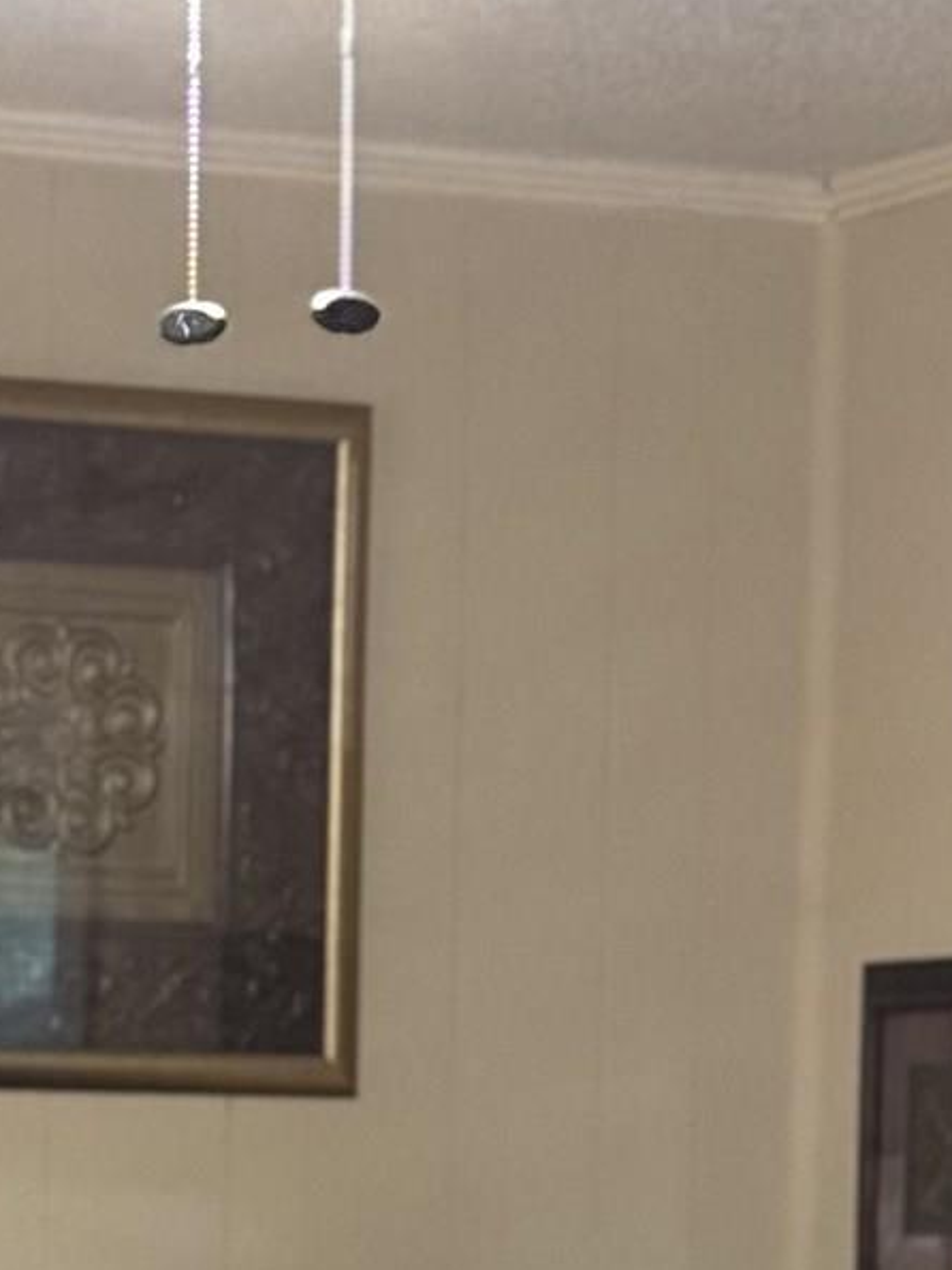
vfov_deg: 10.1
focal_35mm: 186
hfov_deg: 8.0
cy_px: 2271
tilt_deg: -8.5
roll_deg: -0.7
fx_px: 6823
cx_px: 258
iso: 640
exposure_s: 1/30
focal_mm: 6.86
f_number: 1.78
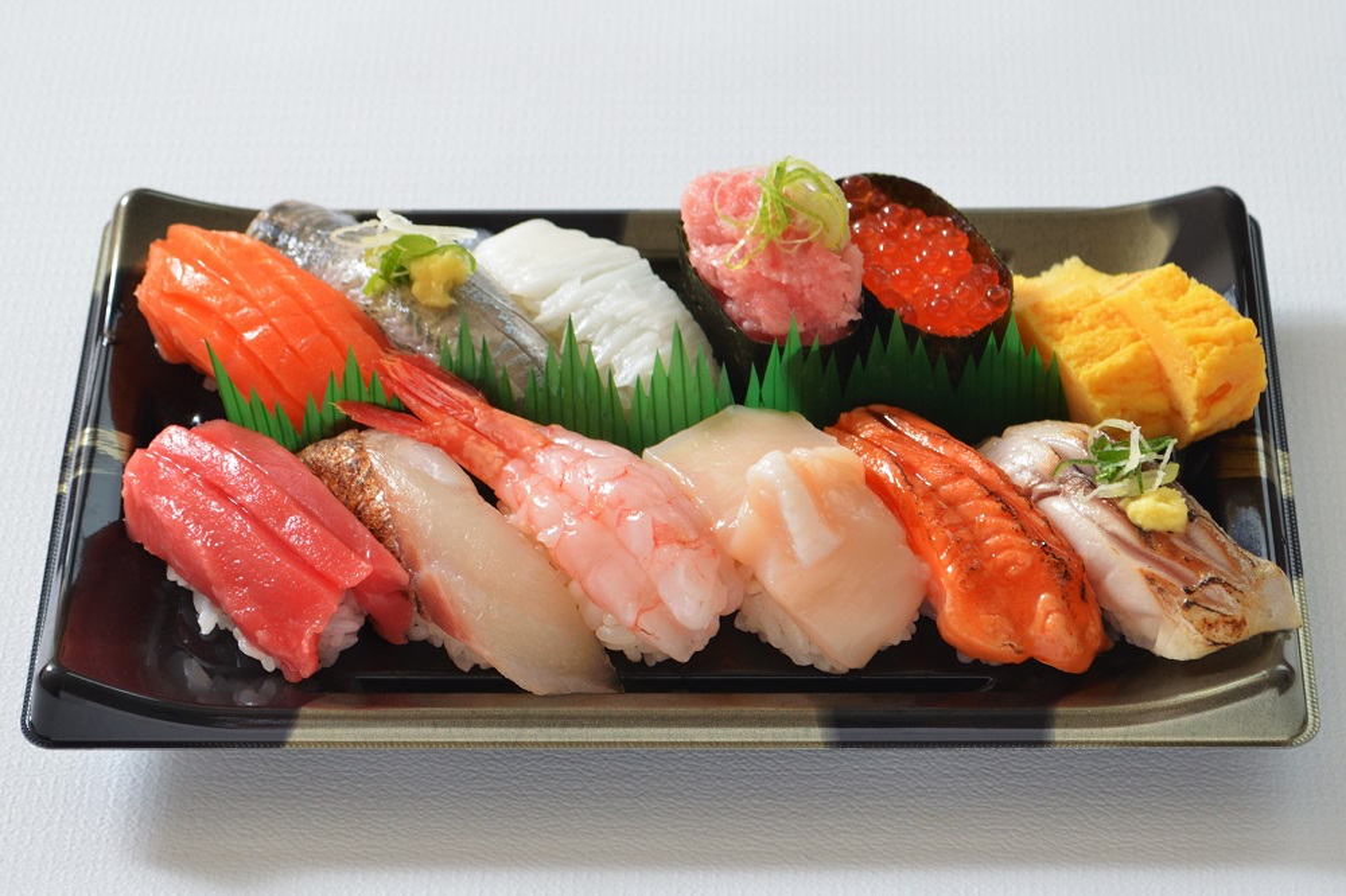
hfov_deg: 24.6
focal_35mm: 82
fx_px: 3083
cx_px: 673
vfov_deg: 16.5
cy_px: 448
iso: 400
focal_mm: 55
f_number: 7.1
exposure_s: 1/50
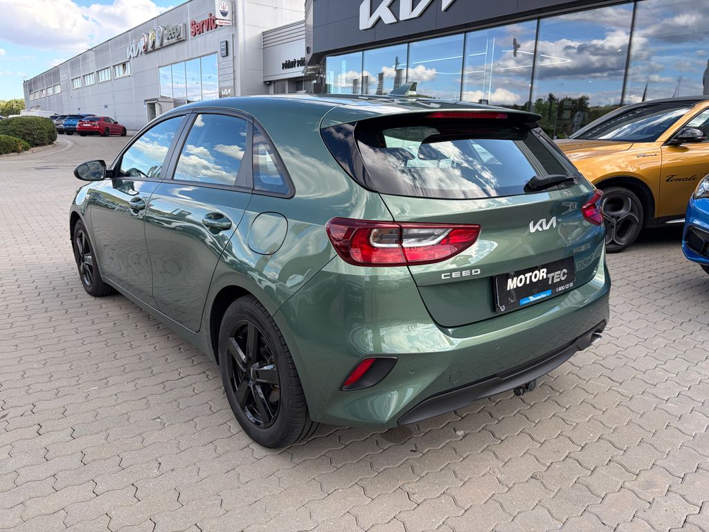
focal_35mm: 26
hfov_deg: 67.3
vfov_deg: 53.1
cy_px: 266
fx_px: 533
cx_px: 354
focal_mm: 5.96
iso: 64
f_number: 1.6
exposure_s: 1/782
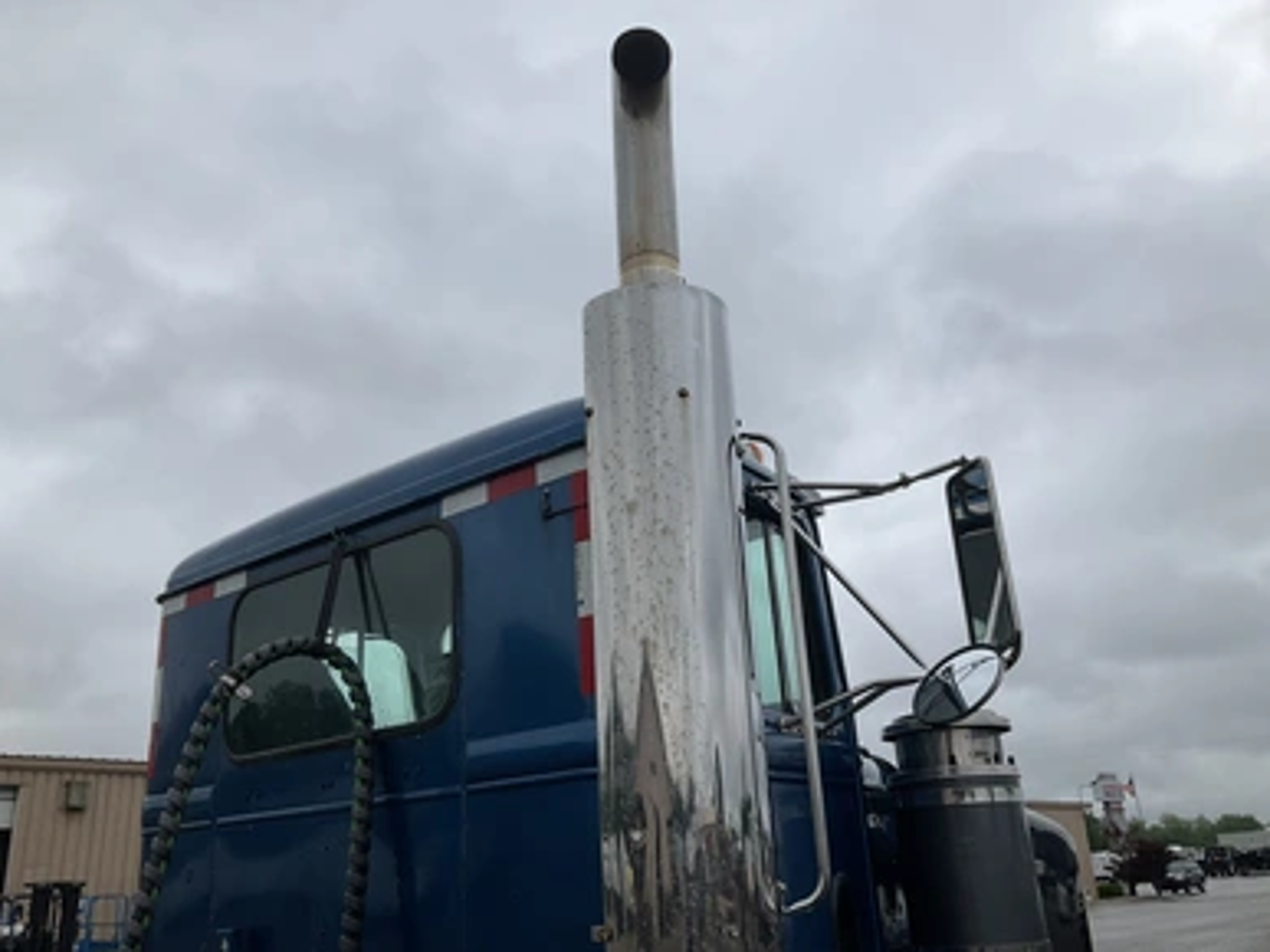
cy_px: 463
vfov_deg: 46.8
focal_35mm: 30
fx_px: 1100
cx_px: 627
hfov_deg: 60.0
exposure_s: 1/1490
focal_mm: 3
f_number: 1.8
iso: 25
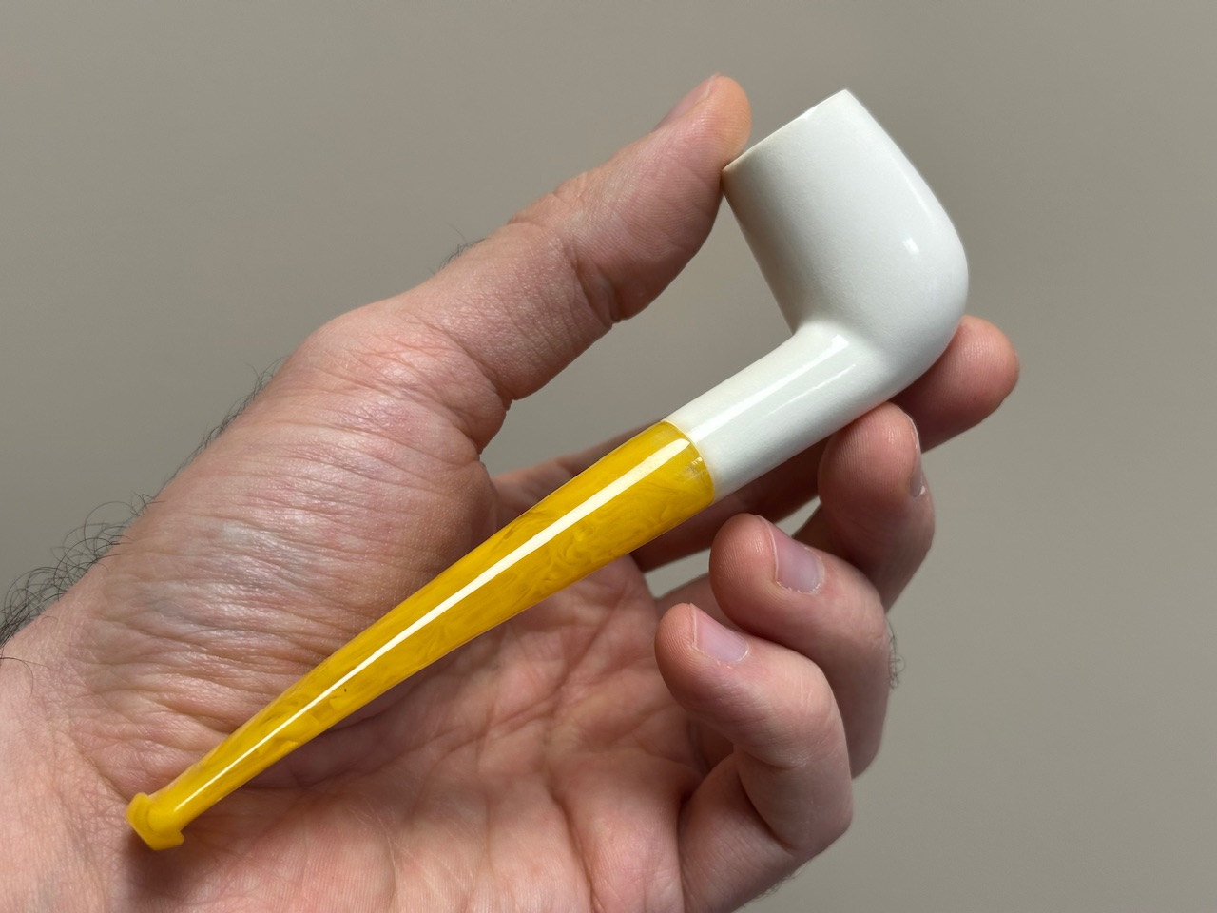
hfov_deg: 39.7
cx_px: 608
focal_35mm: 48
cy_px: 456
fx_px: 1688
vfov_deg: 30.3
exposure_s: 1/100
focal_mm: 6.86
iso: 64
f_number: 1.78
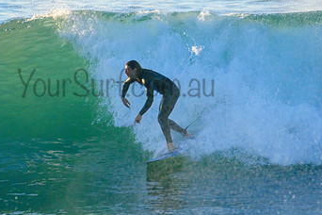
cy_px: 75
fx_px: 11394
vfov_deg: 1.1
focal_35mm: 1274
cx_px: 115
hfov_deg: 1.6
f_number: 5.6
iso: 640
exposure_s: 1/2000
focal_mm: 500
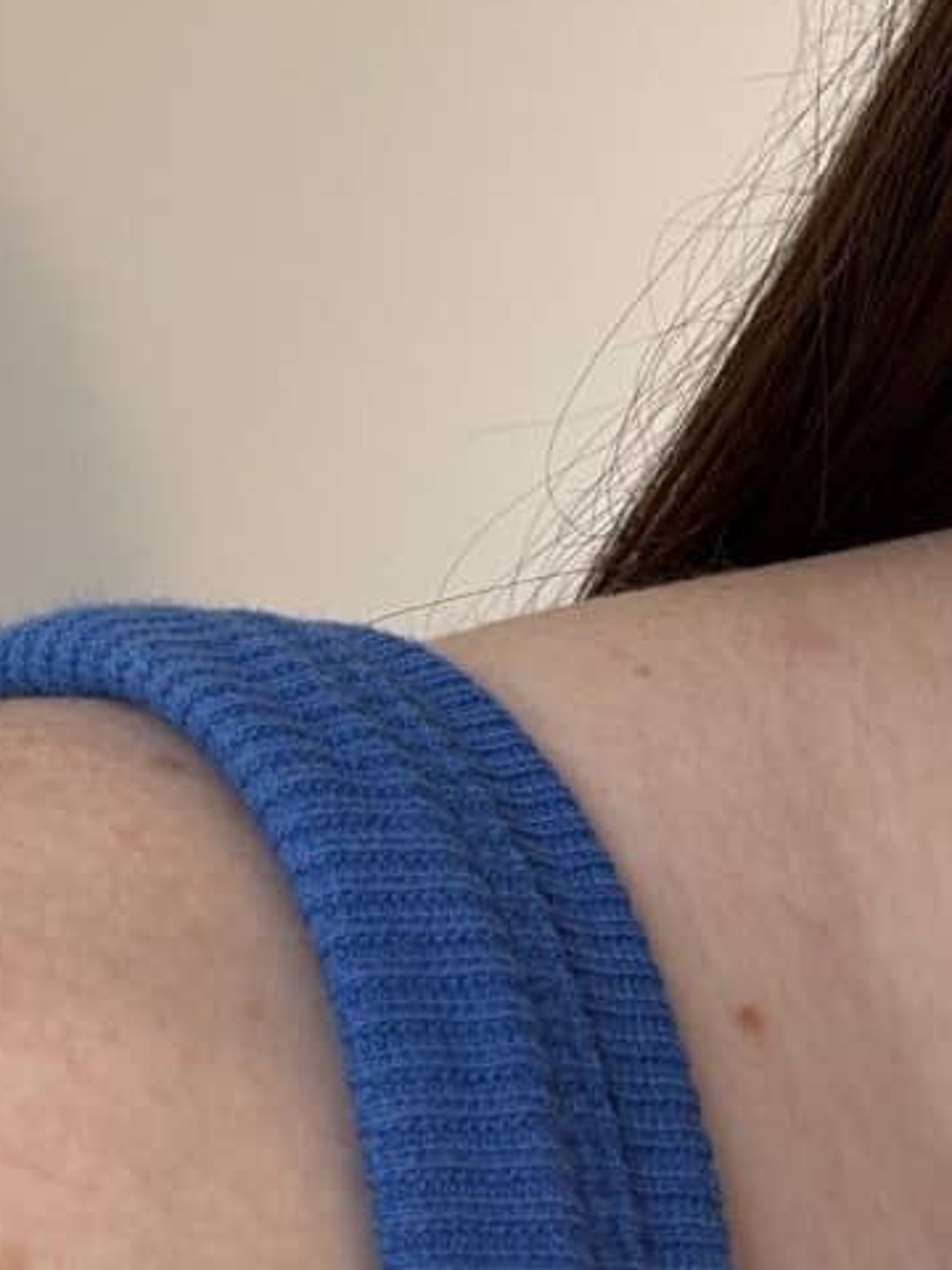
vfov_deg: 28.7
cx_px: 912
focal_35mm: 64
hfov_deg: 22.2
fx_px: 2347
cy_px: 48
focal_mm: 2.69
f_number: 1.9
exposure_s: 1/121
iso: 40
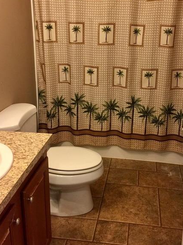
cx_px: 107
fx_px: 275
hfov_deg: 36.7
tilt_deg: -16.5
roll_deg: -1.5
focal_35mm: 39
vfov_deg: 47.4
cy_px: 91
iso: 80
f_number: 2.2
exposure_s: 1/15
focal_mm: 4.15
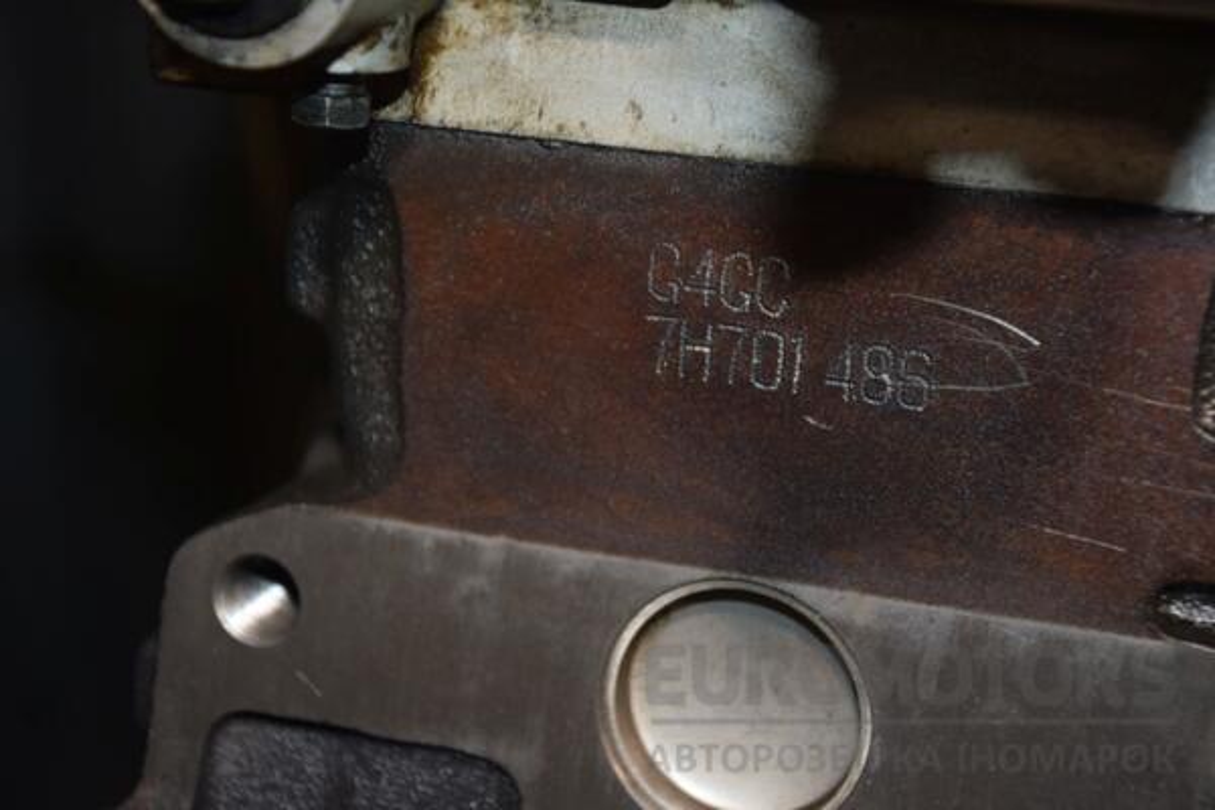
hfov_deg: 20.6
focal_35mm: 99
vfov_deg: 13.8
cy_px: 405
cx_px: 608
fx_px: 3341
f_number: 5.3
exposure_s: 1/60
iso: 800
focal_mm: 66
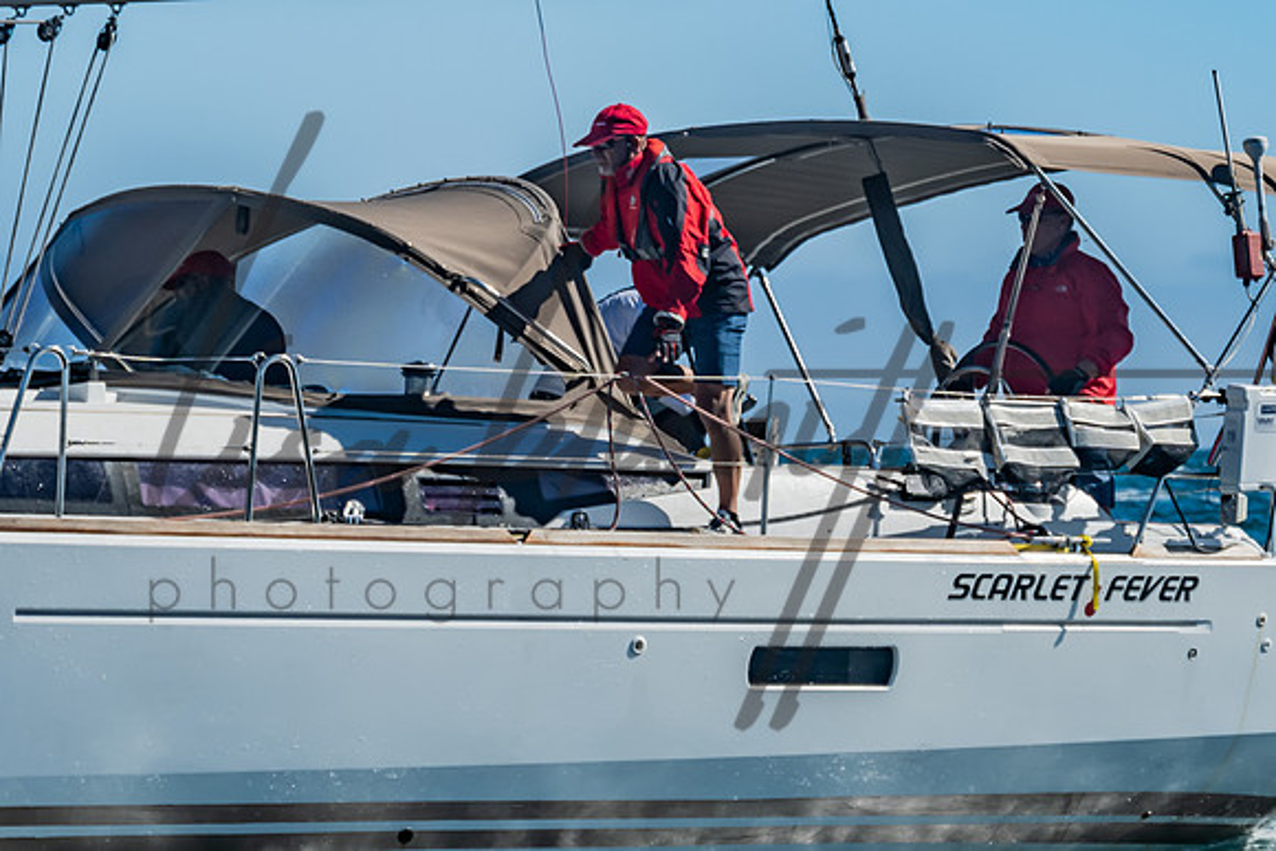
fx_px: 8847
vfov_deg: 5.5
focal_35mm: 250
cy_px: 251
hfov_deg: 8.2
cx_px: 598
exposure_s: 1/640
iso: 160
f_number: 6.3
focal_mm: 105
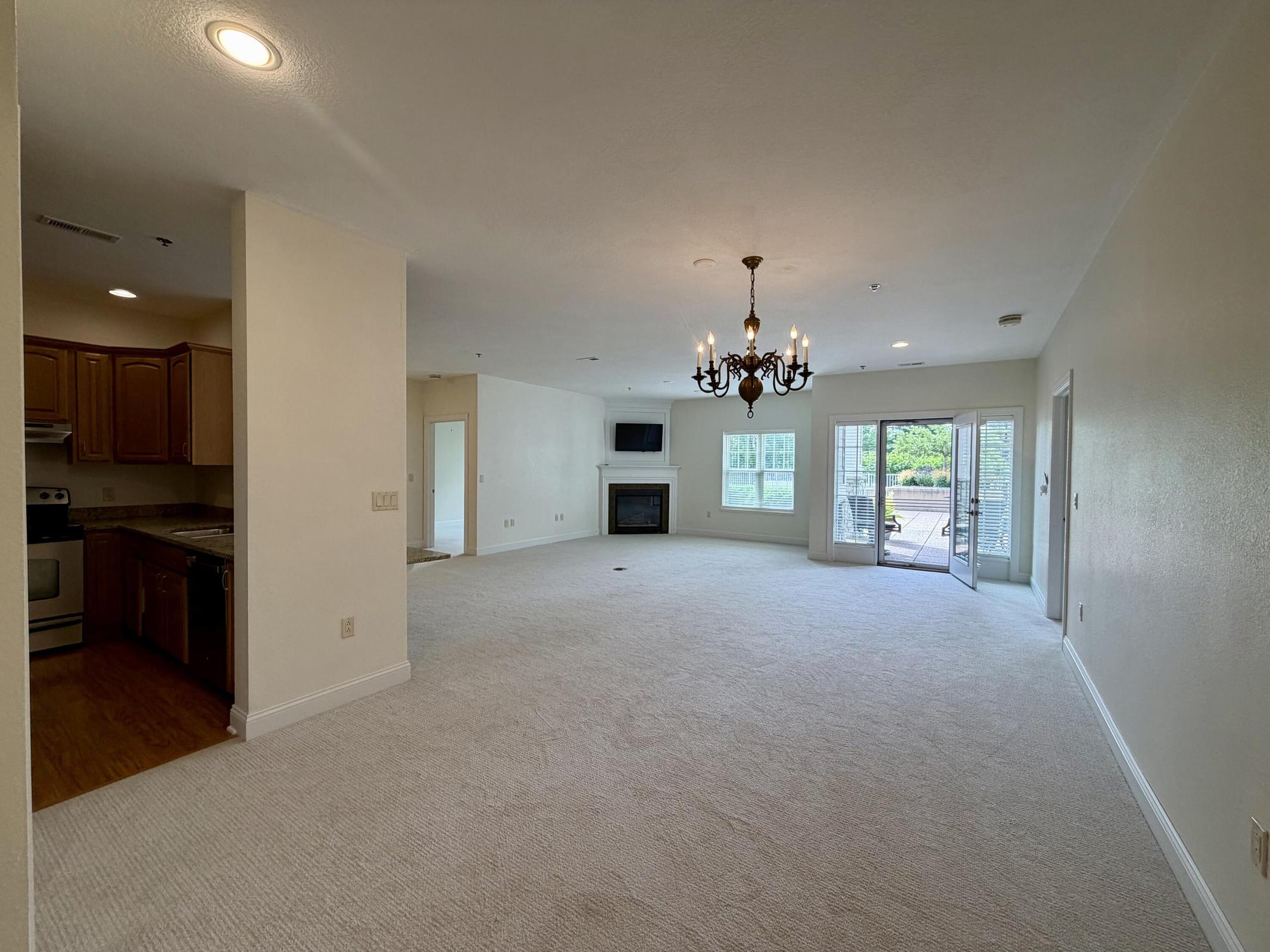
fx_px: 514
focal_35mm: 14
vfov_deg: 85.7
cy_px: 476
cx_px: 635
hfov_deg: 102.1
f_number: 2.2
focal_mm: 2.22
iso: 125
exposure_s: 1/120
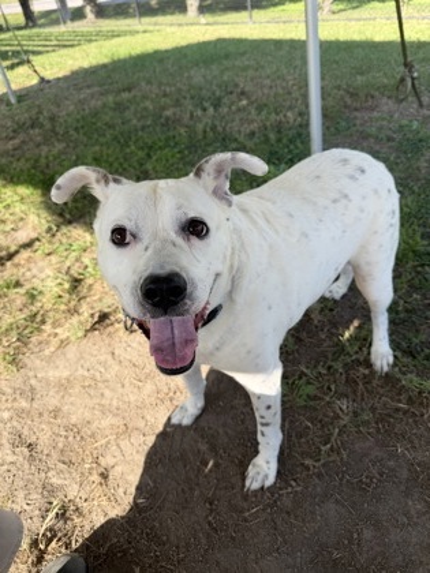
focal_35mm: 24
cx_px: 215
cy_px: 286
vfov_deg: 71.6
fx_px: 398
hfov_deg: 56.8
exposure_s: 1/1271
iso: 80
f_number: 1.78
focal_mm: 6.76
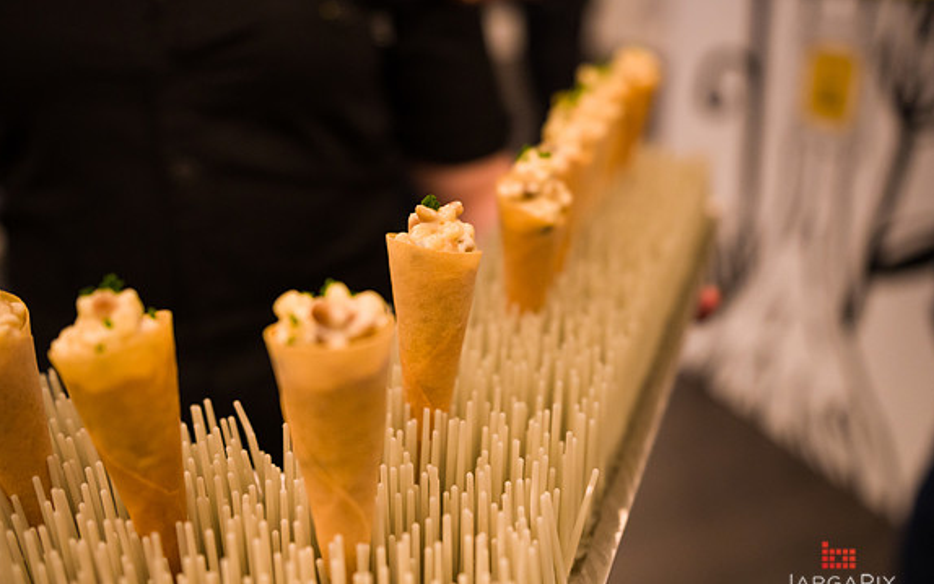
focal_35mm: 36
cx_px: 465
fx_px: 917
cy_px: 312
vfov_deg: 35.3
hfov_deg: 54.0
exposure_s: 1/320
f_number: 3.2
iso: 3200
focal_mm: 35
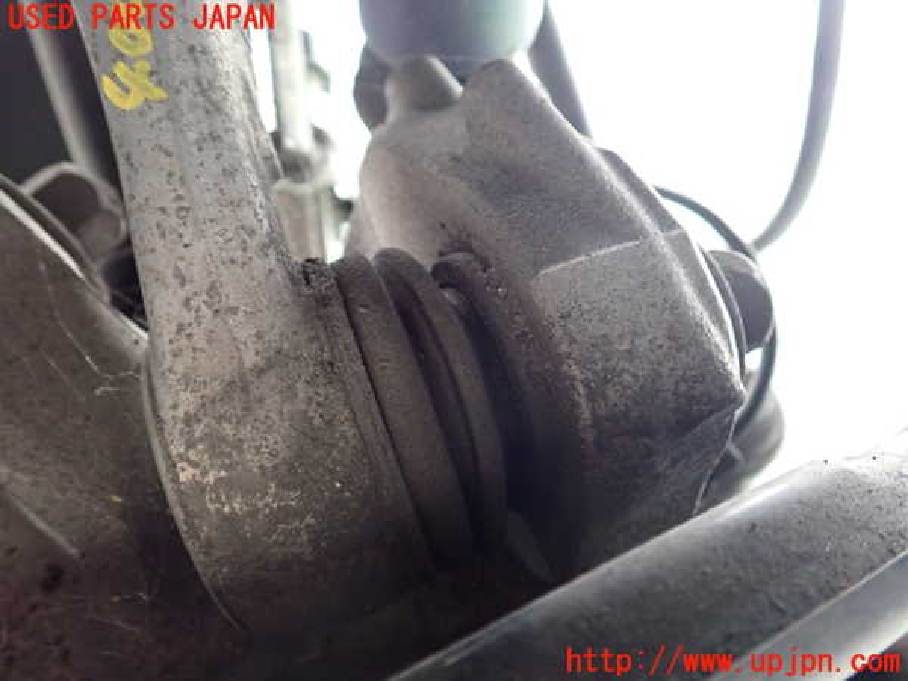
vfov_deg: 46.8
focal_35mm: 30
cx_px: 454
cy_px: 340
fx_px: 787
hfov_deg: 60.0
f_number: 2.3
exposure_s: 1/30
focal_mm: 5.4
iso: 800
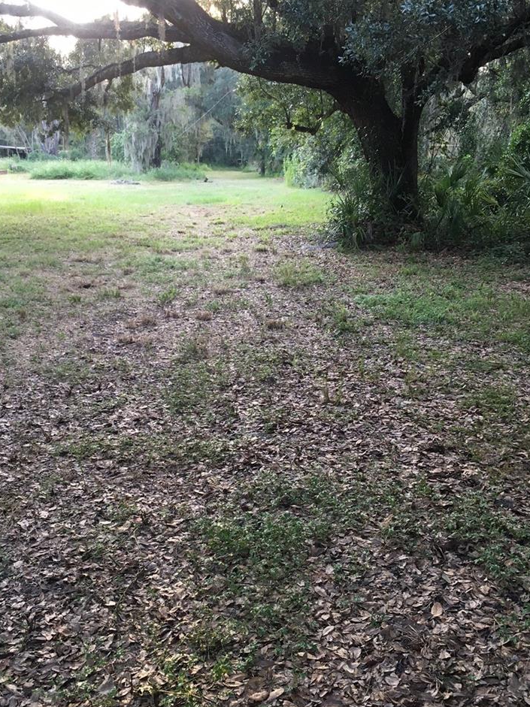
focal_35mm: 37
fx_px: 756
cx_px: 262
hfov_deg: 38.6
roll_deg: -0.8
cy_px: 379
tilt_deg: -14.8
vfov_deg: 50.1
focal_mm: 4.15
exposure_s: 1/30
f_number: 2.2
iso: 32
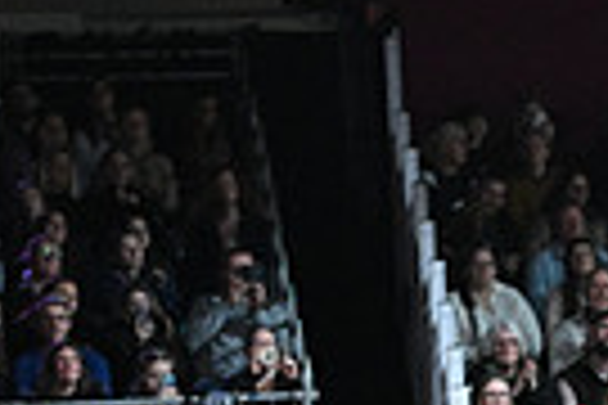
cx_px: 1284
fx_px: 7971
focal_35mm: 472
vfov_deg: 2.9
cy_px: 808
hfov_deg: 4.3
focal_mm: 110
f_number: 4.5
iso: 6400
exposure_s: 1/640
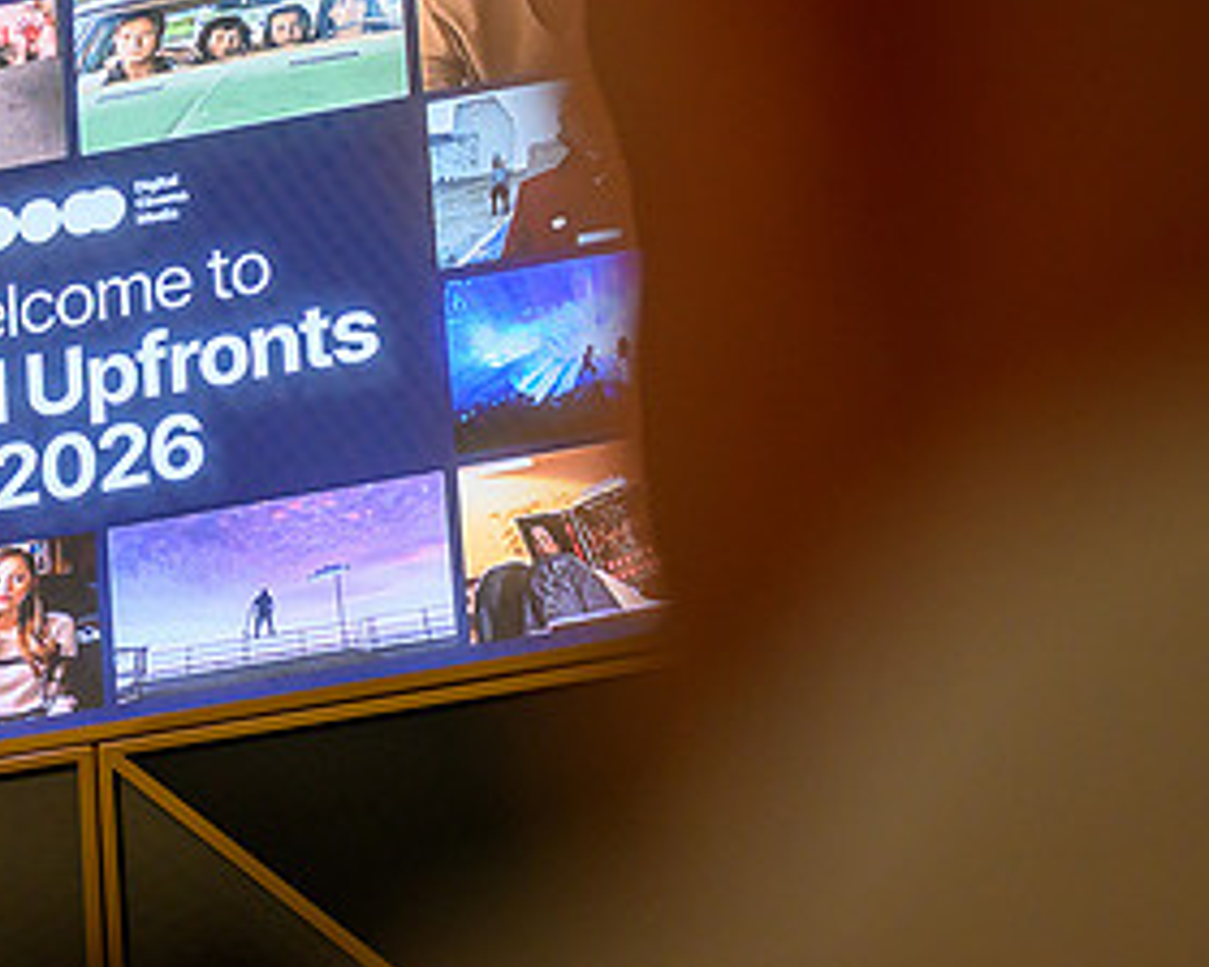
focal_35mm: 193
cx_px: 427
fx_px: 6906
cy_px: 348
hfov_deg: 10.0
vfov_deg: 8.0
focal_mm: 94
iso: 1250
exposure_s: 1/400
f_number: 2.7
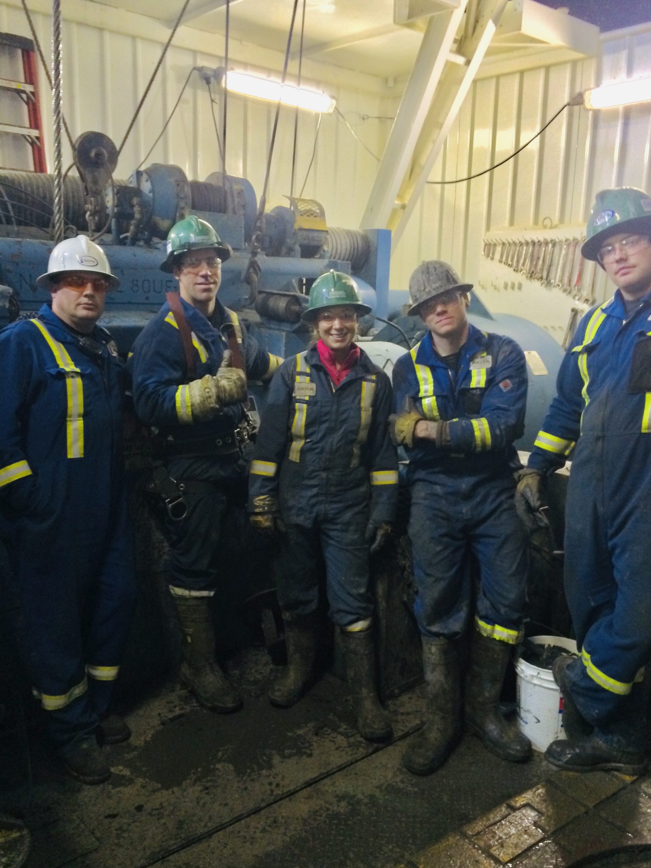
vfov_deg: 58.3
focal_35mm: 31
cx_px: 331
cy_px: 432
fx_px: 777
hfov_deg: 45.4
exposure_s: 1/30
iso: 320
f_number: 2.2
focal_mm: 4.12
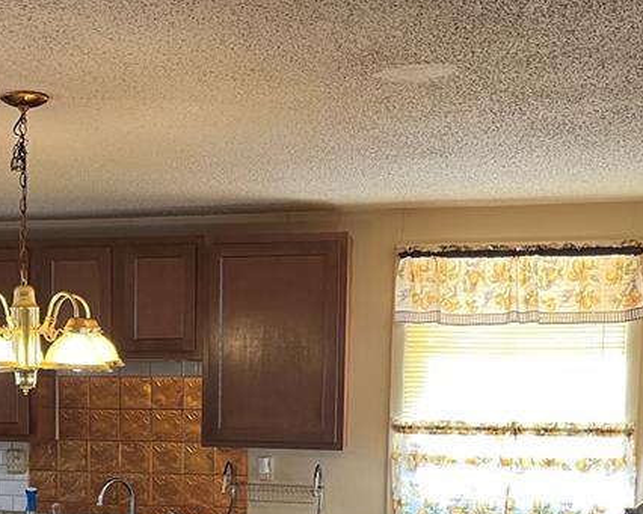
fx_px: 1161
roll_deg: -0.3
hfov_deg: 30.1
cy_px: 458
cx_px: 115
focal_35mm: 61
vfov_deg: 24.3
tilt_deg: -5.5
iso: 125
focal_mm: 5.1
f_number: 1.6
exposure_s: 1/93
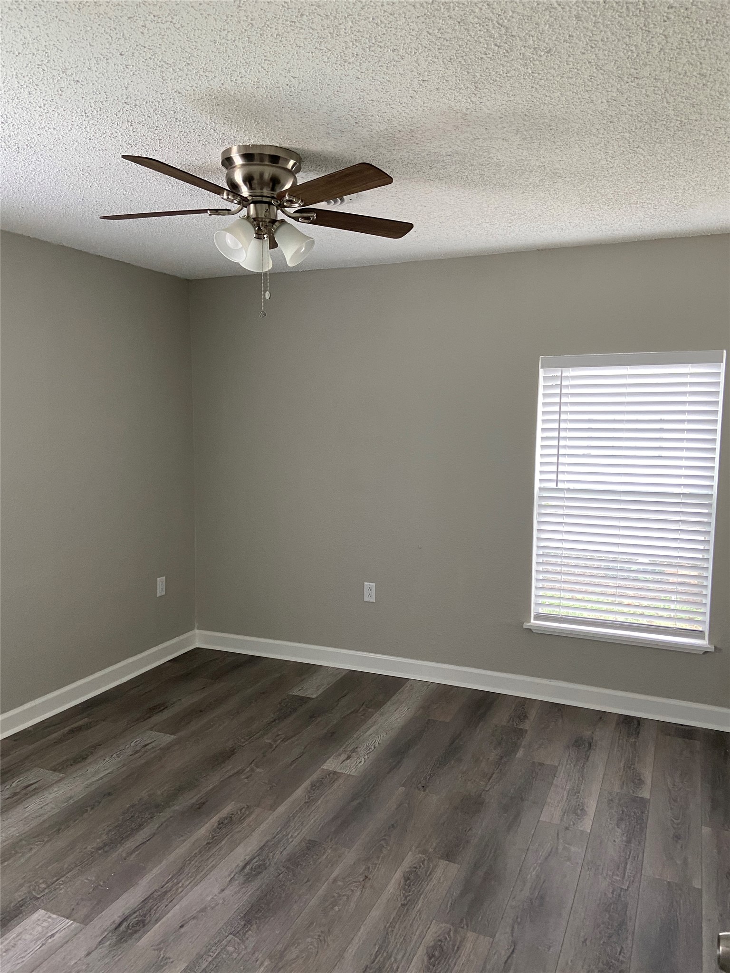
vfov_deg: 67.3
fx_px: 731
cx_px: 365
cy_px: 486
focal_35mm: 26
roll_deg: -0.2
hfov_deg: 53.1
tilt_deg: -6.0
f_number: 1.8
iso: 200
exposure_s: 1/60
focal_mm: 4.25
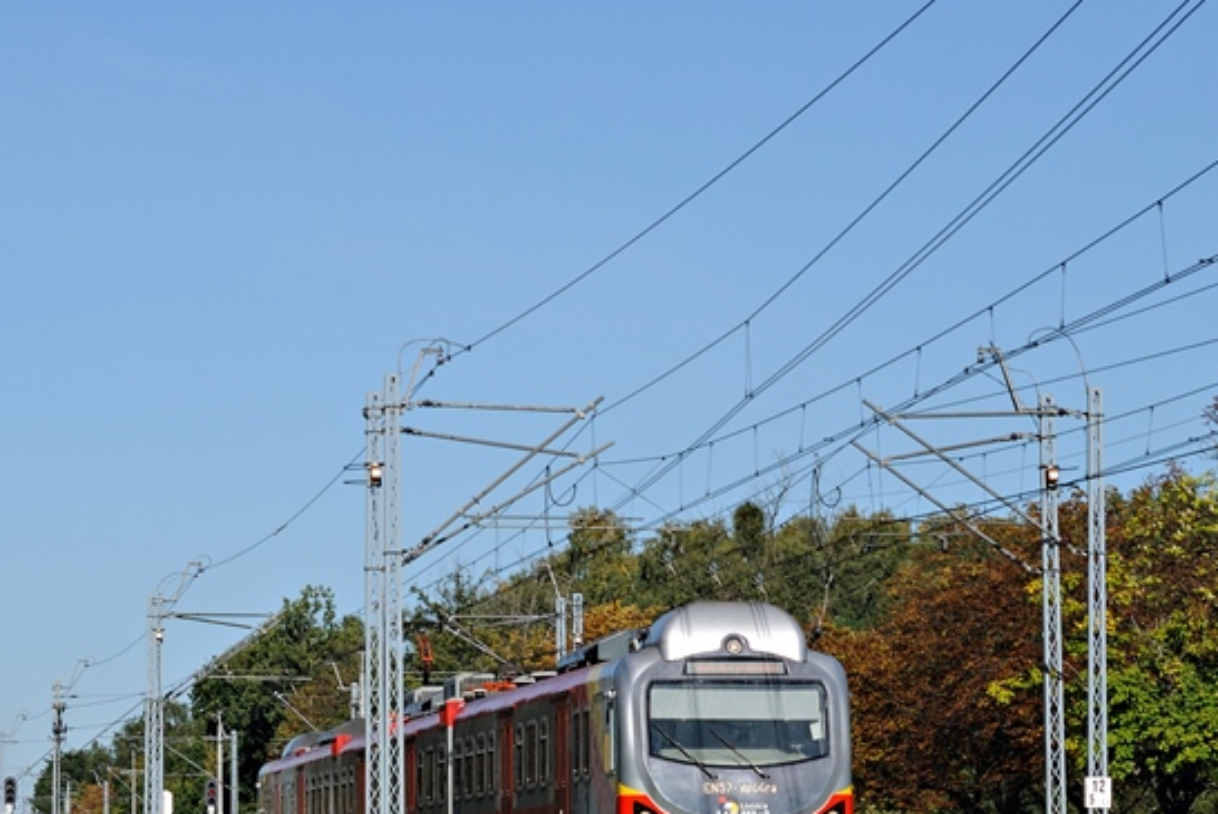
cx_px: 393
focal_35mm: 173
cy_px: 658
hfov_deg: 11.9
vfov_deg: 7.9
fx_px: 5858
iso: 100
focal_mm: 70
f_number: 9
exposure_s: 1/320
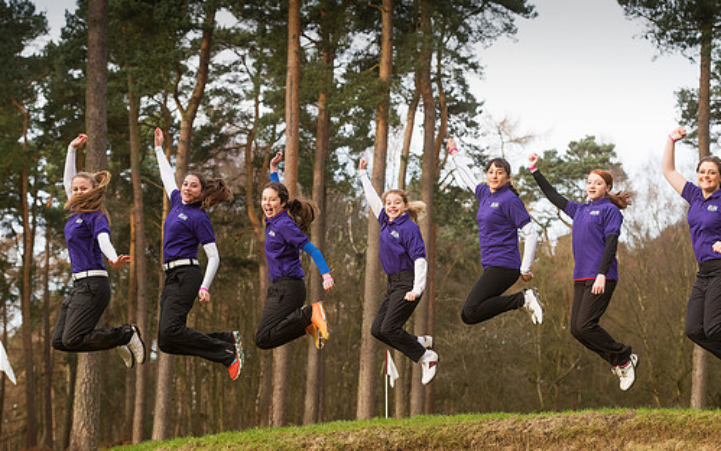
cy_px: 259
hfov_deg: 19.1
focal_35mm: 109
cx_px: 400
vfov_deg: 12.0
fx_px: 2142
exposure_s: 1/640
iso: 800
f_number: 5.6
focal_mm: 92
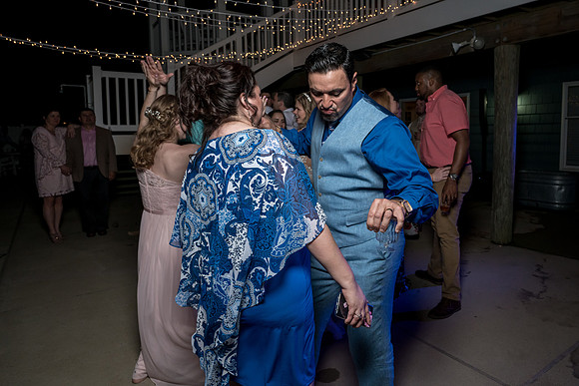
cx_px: 328
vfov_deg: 52.7
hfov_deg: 73.1
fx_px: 388
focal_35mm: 24
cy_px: 165
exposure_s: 1/200
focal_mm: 21
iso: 2000
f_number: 5.6
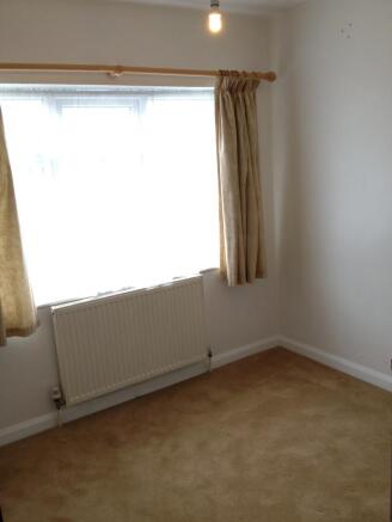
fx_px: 528
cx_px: 196
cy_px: 261
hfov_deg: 40.7
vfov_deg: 52.6
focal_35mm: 35
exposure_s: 1/20
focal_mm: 4.28
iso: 80
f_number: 2.4
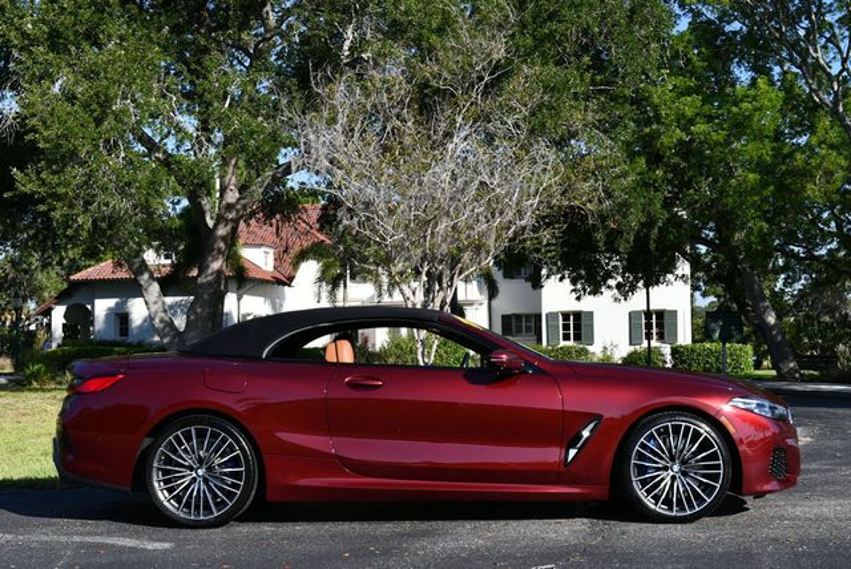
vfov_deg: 28.1
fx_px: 1136
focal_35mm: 48
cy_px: 284
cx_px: 426
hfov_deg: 41.1
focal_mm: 24
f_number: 8
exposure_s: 1/250
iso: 110
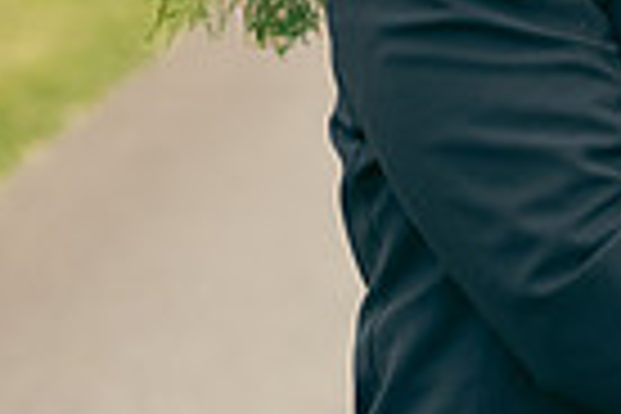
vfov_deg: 4.1
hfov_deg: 6.1
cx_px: 765
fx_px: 5796
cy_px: -70
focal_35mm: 336
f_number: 3.5
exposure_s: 1/320
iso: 125
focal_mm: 80
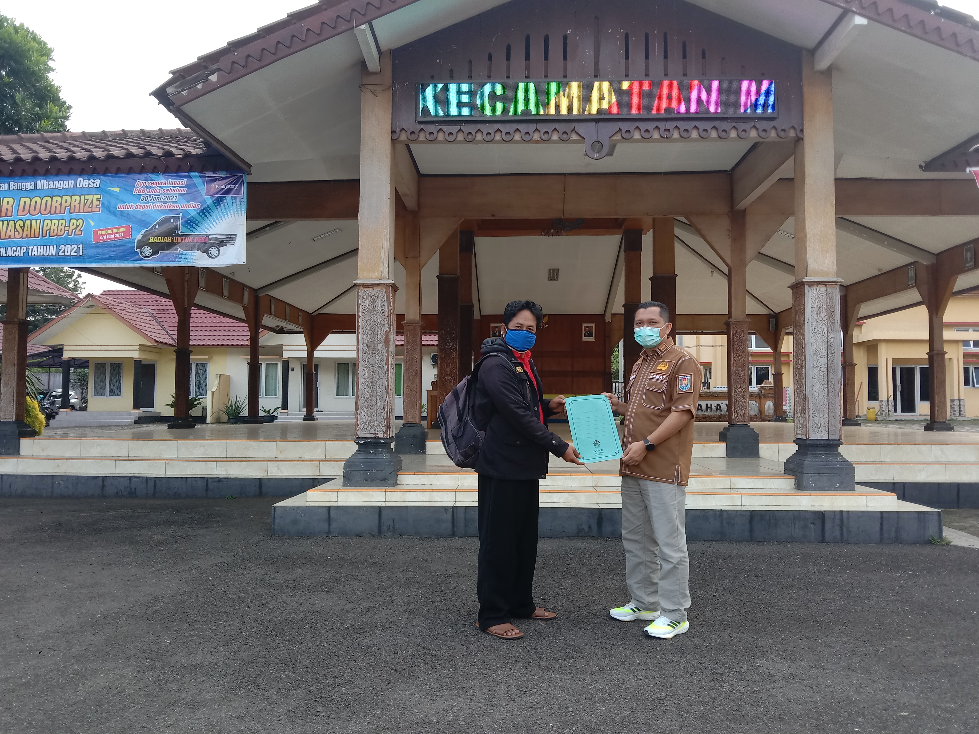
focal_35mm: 26
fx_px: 735
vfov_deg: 53.1
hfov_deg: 67.3
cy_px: 367
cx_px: 490
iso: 100
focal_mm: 3.65
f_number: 2.2
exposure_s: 1/144
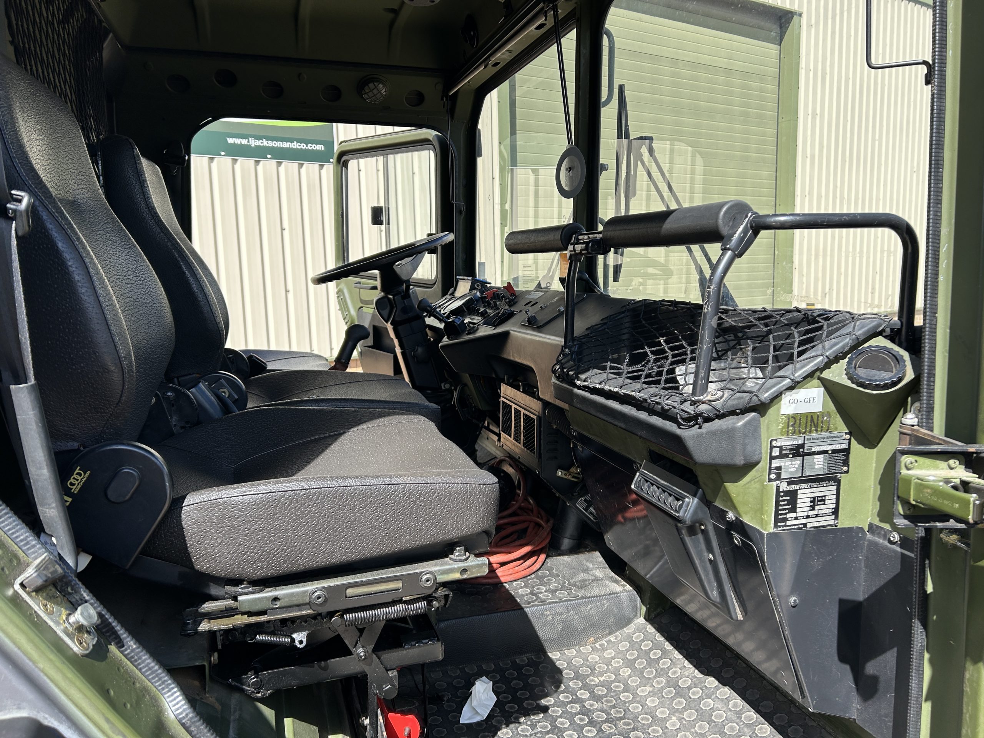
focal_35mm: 26
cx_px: 492
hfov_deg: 67.3
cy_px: 369
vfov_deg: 53.1
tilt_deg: -6.1
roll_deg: +2.2
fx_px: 739
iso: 50
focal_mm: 5.7
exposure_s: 1/1449
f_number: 1.5
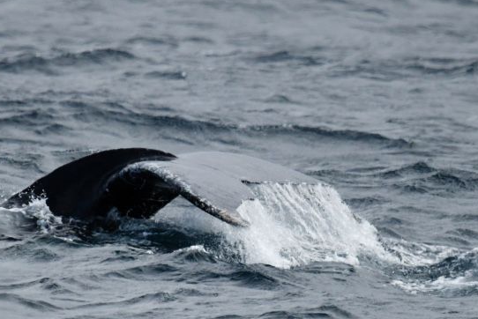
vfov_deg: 1.6
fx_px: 11757
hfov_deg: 2.3
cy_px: 187
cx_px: 162
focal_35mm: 885
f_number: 6.3
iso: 1400
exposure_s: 1/8000
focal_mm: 600
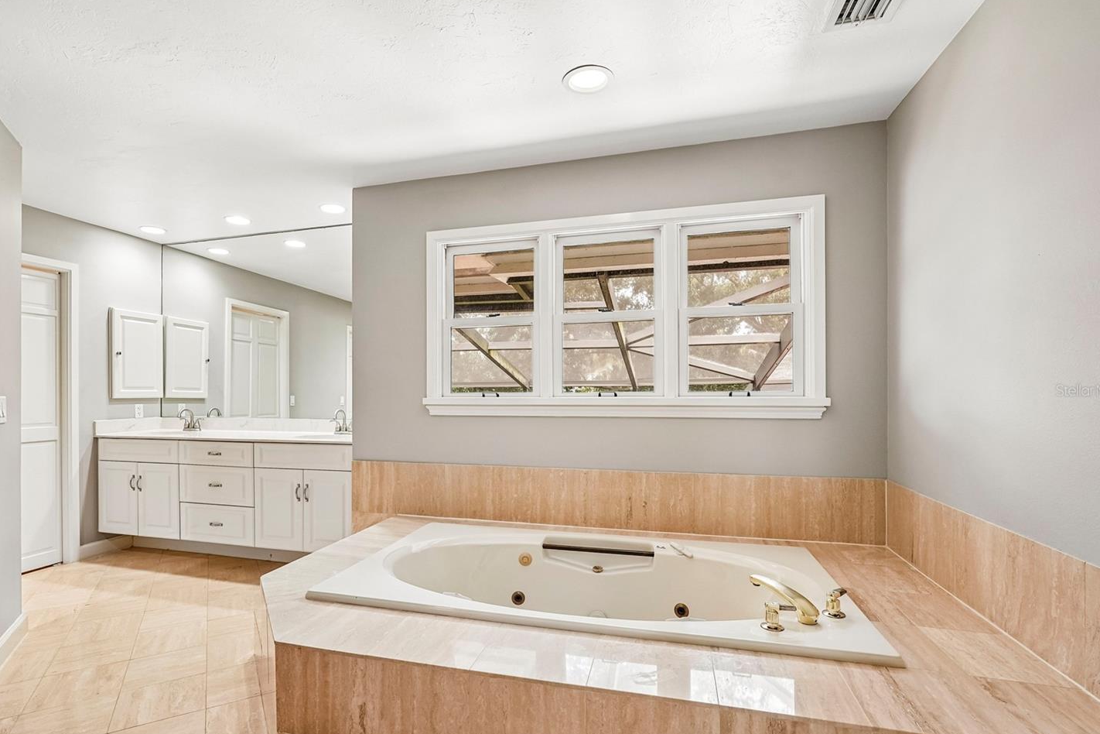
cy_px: 390
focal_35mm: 18
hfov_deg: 89.8
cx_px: 506
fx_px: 550
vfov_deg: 67.3
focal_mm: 16
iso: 400
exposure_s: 1/15
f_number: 8
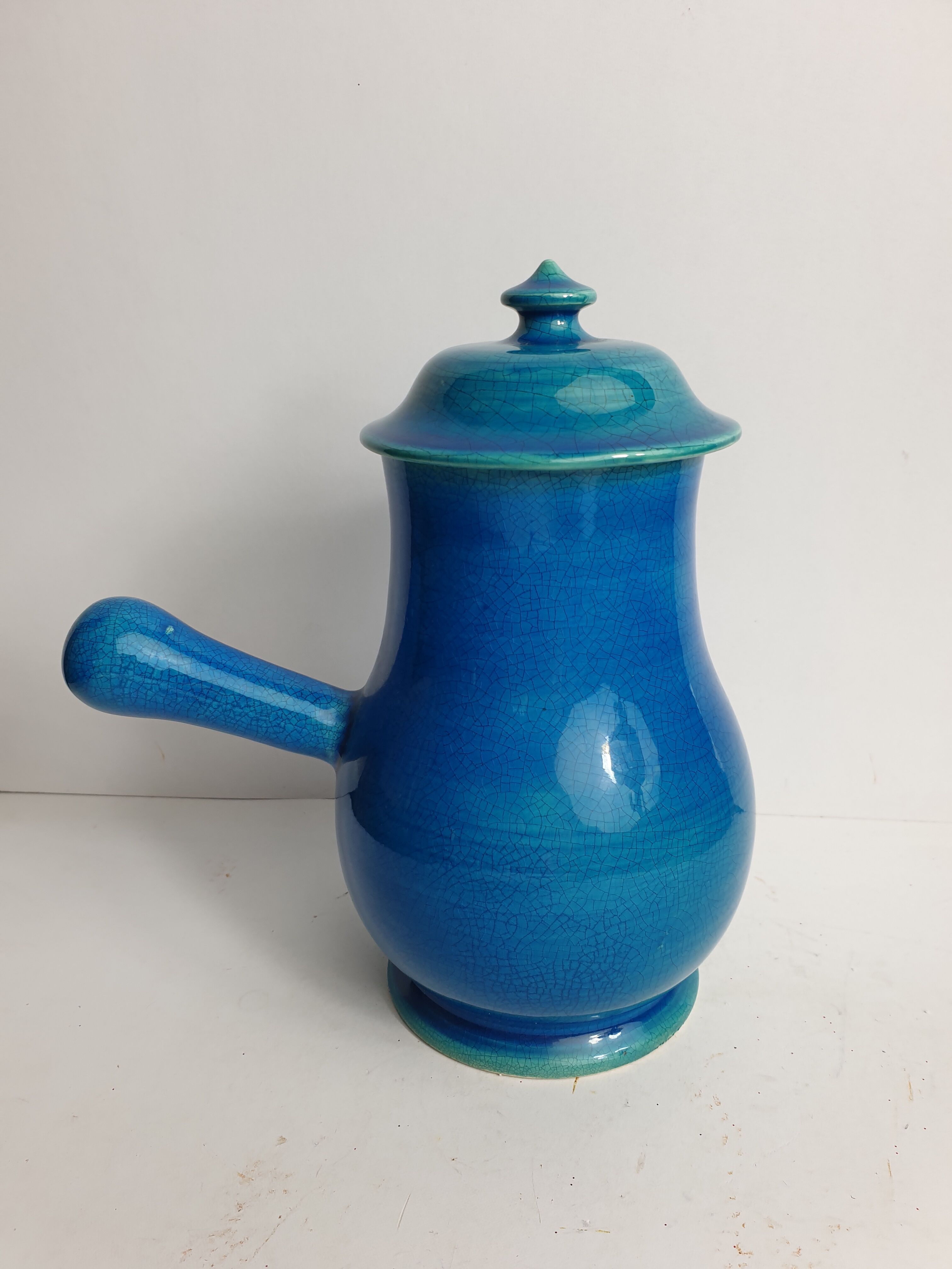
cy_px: 634
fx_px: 953
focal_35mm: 26
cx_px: 476
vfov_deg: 67.3
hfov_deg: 53.1
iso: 50
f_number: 2.4
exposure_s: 1/106
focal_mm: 4.3
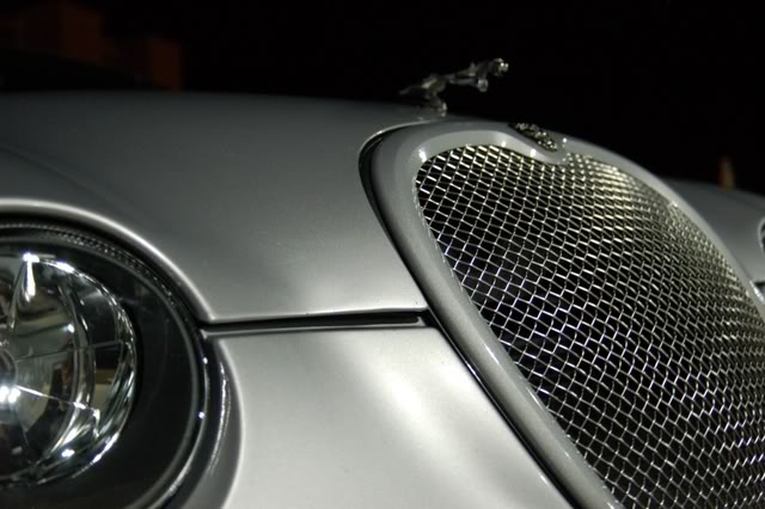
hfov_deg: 46.4
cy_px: 254
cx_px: 382
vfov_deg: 31.9
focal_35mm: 42
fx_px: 892
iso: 800
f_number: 3.3
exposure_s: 1/10
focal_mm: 28
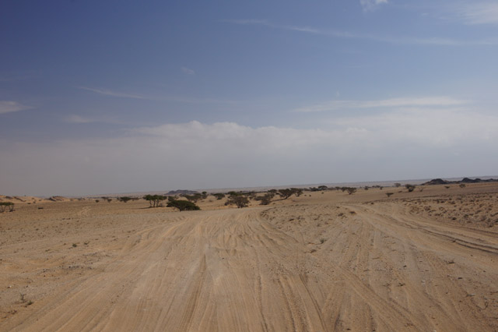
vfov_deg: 34.2
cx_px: 249
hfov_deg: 49.6
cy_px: 166
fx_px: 539
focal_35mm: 39
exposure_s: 1/250
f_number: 11
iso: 200
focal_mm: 26
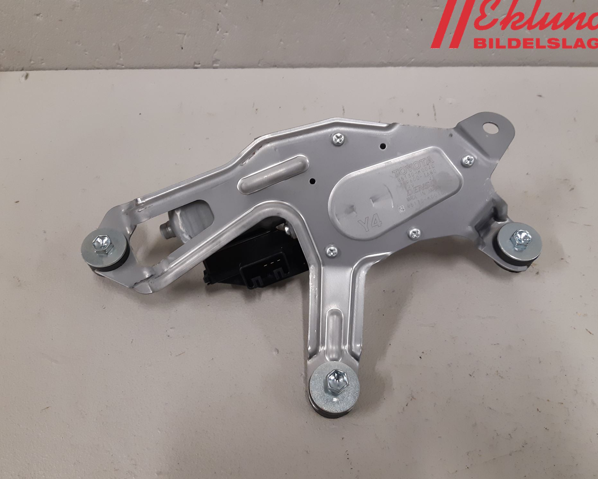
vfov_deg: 51.5
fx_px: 496
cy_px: 242
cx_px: 298
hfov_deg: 62.2
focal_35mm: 28
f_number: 1.7
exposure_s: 1/50
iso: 160
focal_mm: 3.93
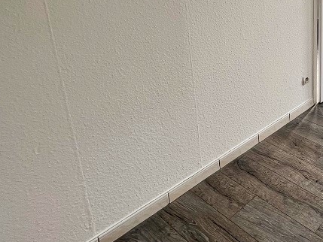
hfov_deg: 45.2
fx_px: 289
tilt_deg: -13.7
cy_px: 16
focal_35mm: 31
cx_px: 349
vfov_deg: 41.2
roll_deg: -0.6
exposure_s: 1/120
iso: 32
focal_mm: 1.57
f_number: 1.8
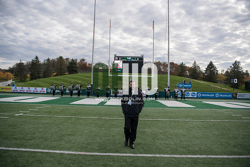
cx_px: 125
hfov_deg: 73.7
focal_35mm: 24
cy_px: 84
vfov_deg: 53.2
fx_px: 167
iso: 200
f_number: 3.5
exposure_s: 1/1250
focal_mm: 24
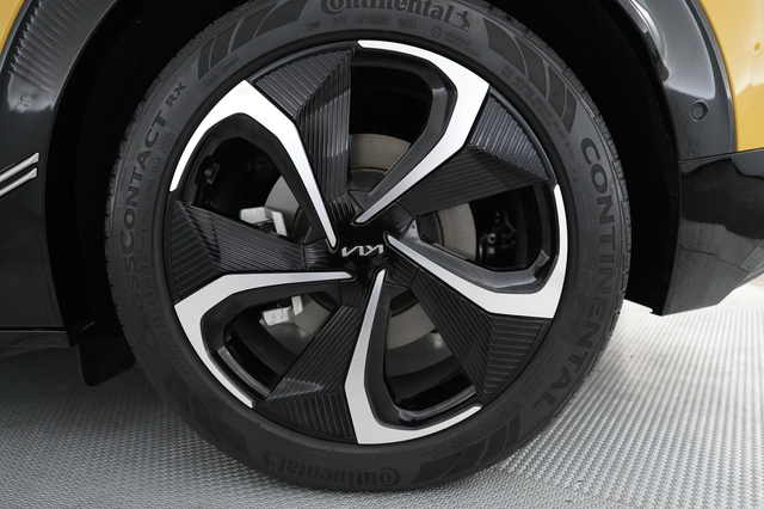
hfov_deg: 71.5
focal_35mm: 25
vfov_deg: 51.2
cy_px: 254
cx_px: 382
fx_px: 530
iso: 4000
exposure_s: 1/160
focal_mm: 25
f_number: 2.8
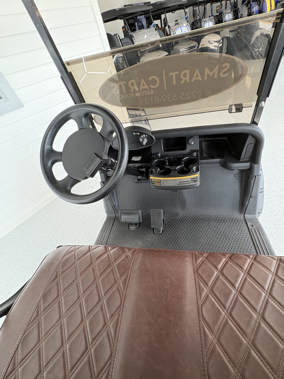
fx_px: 164
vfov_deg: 98.2
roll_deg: +14.6
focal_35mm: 15
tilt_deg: -43.2
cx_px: 150
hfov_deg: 81.7
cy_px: 189
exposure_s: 1/120
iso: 160
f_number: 2.2
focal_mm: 2.22
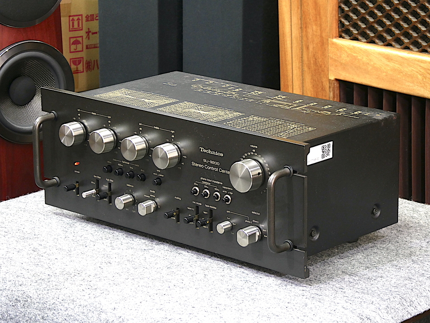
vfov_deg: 12.0
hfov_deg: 15.9
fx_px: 1540
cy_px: 162
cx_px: 215
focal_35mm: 124
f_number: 5.2
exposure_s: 1/3.2
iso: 200
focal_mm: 22.3
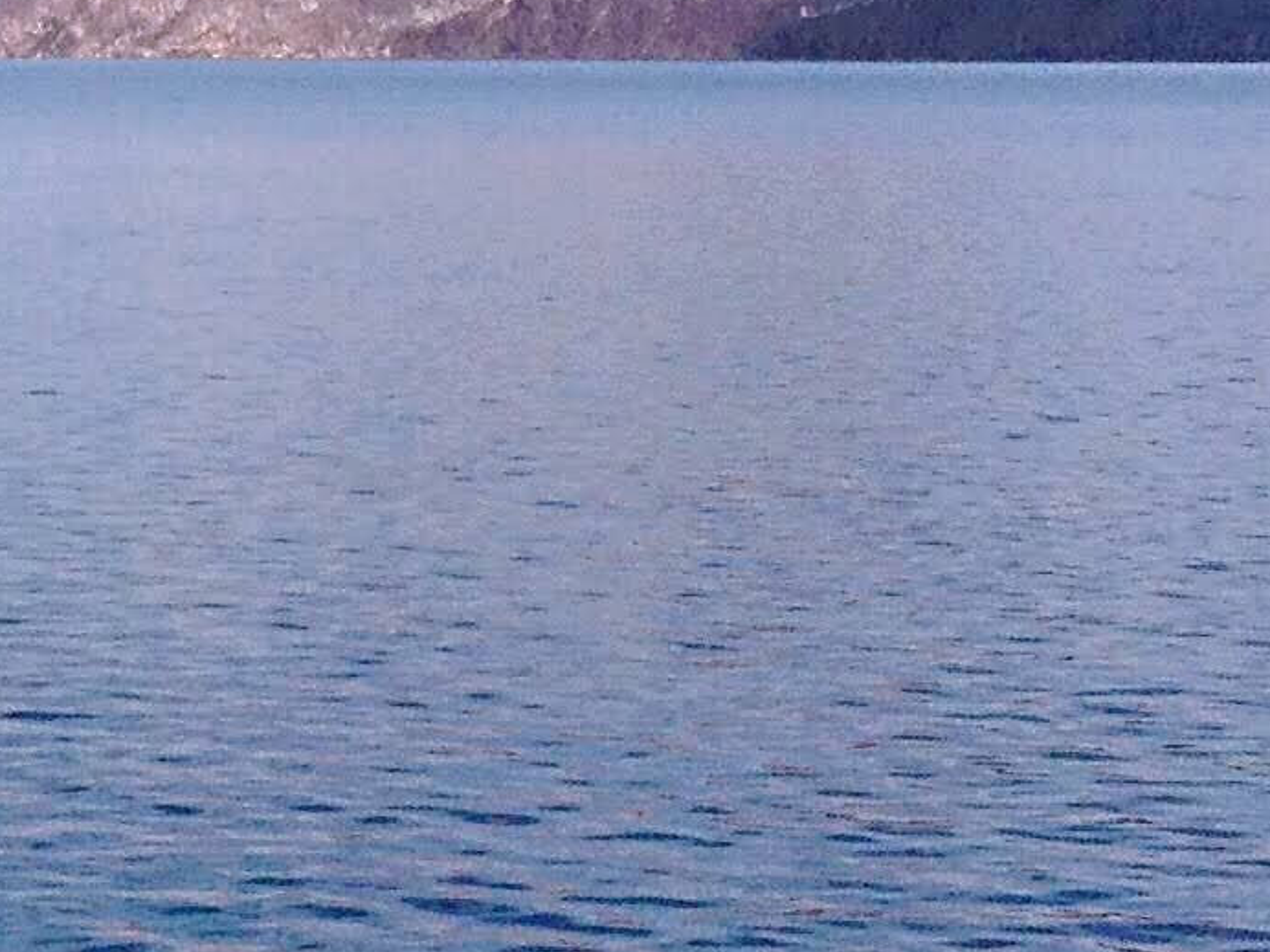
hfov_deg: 11.7
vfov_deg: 8.8
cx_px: -301
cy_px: -438
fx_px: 6054
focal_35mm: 165
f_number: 2.4
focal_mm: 4.28
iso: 50
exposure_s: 1/920
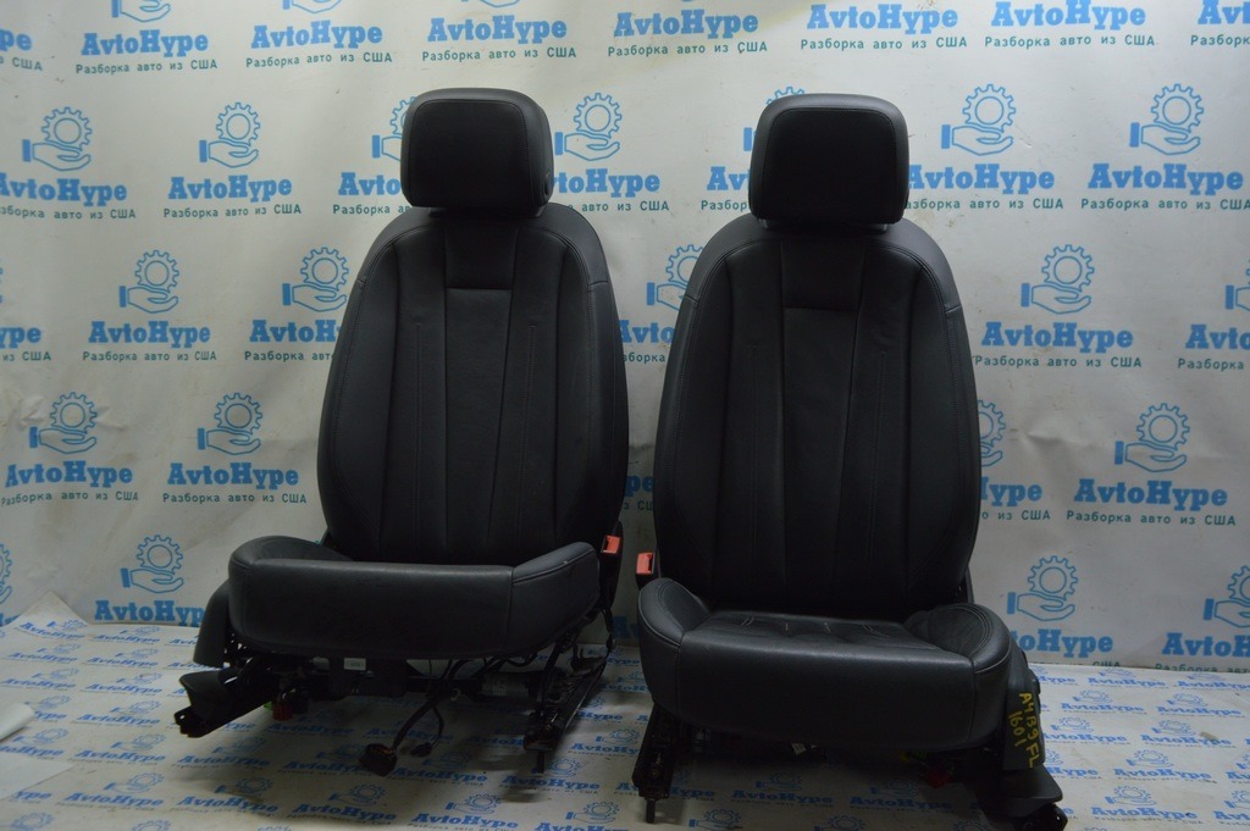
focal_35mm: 30
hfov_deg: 62.0
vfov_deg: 43.5
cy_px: 416
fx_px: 1041
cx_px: 625
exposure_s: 1/40
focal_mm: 20
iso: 400
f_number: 5.6
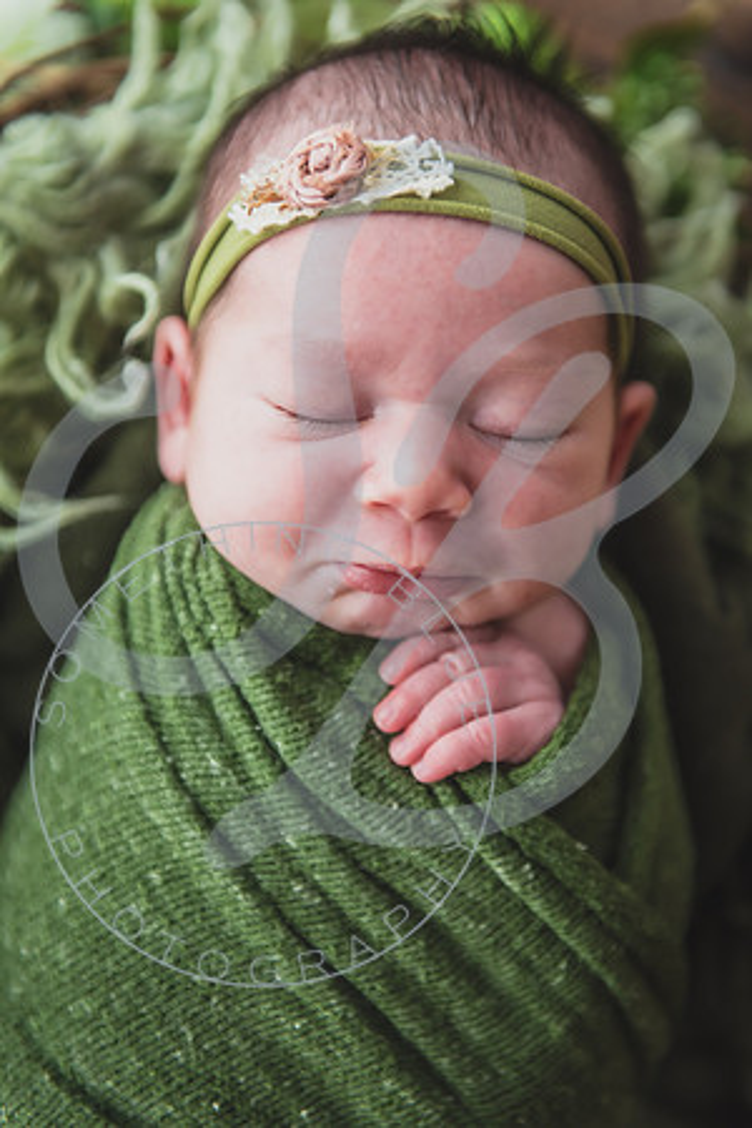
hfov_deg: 19.5
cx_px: 376
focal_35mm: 70
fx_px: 2193
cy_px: 564
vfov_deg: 28.8
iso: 200
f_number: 2.8
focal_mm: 70
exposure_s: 1/125
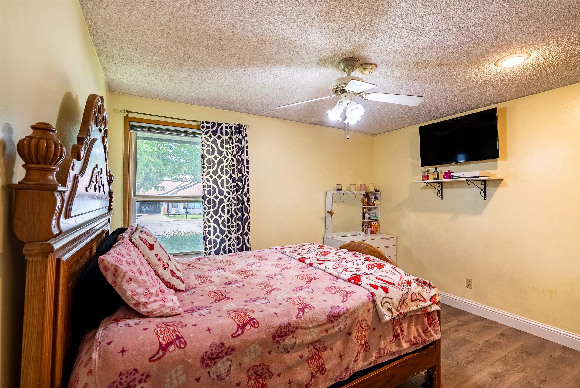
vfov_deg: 73.8
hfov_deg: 96.7
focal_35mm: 16
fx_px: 258
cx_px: 290
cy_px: 194
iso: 200
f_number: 8
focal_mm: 16
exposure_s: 1/50
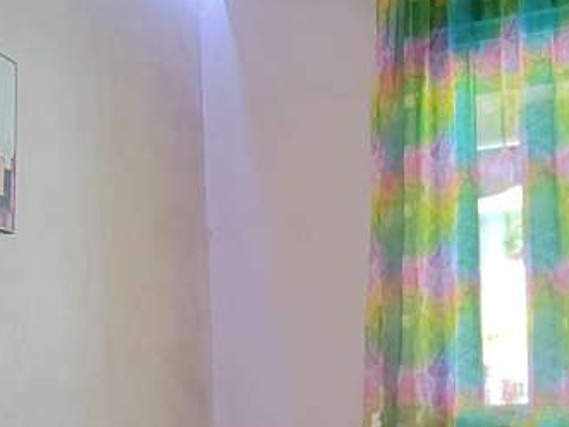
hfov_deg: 32.5
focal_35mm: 59
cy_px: 452
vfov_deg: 23.5
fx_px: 969
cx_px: 371
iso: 640
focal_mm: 2.16
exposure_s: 1/33
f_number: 2.2
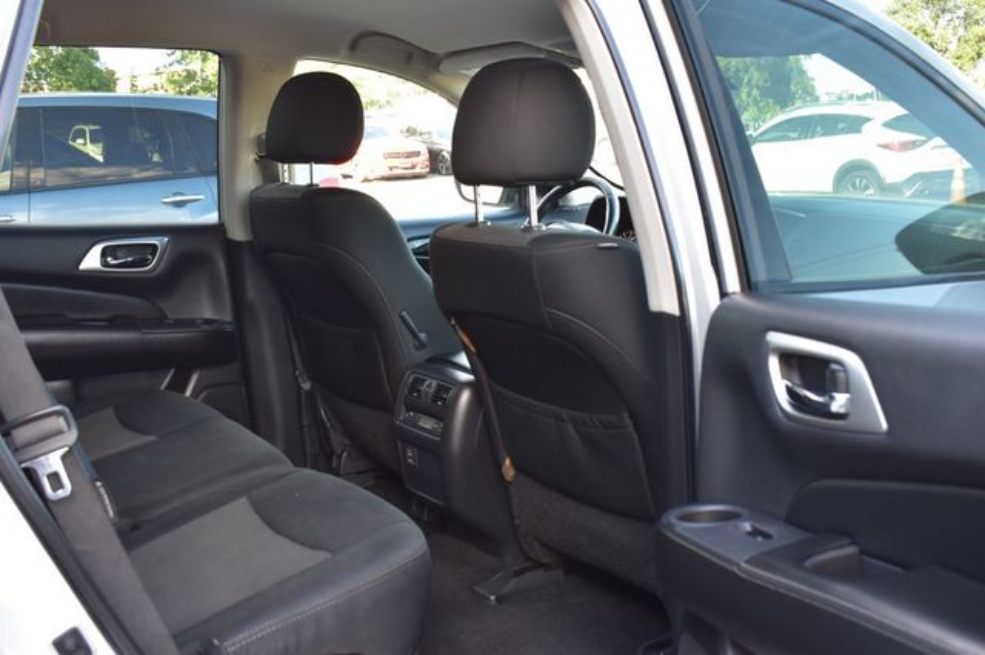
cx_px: 492
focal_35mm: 38
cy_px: 328
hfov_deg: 51.3
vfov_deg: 35.5
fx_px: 1025
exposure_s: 1/25
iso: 400
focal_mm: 25
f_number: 7.1
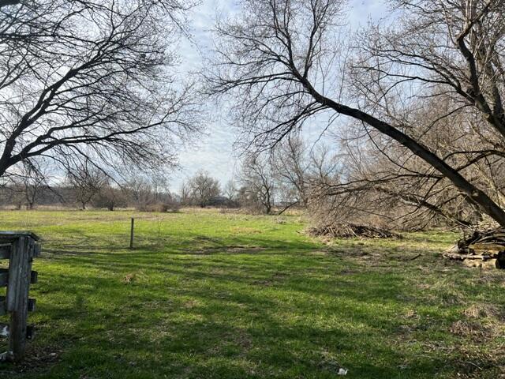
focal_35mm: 26
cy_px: 190
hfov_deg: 67.3
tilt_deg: +2.1
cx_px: 252
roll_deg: -1.2
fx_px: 379
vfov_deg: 53.1
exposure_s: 1/3968
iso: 50
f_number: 1.5
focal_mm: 5.7
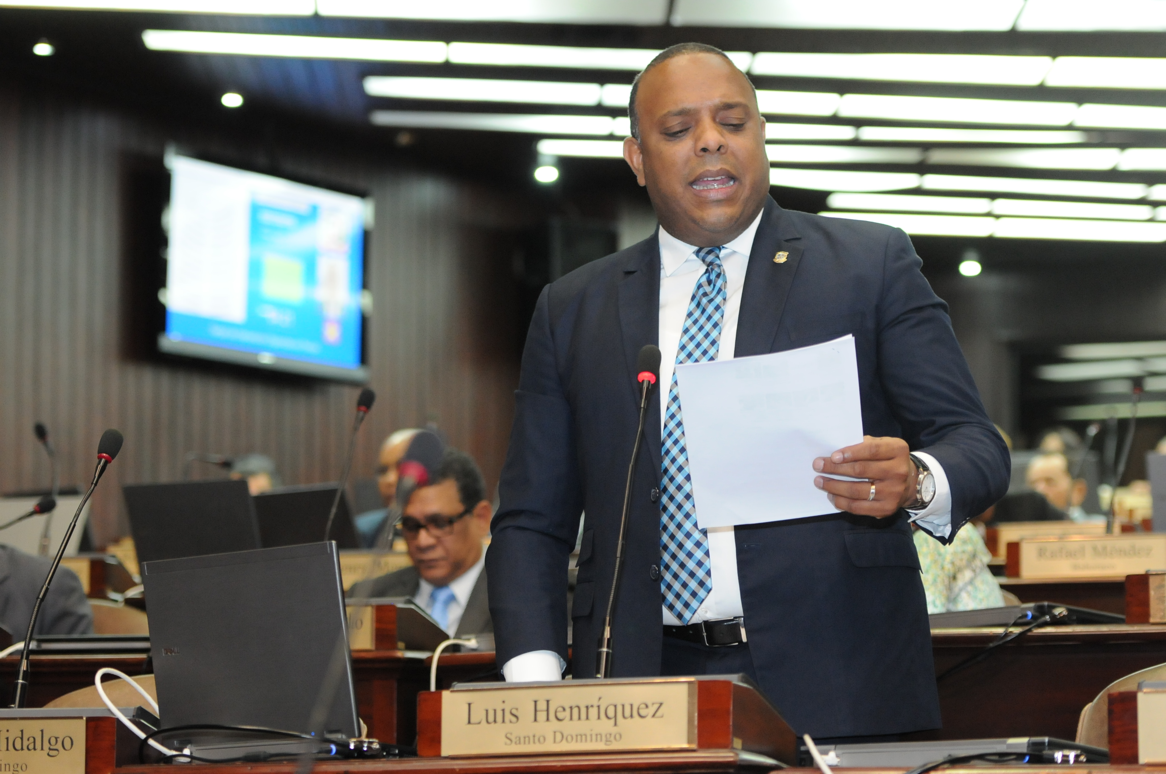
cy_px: 387
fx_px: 3397
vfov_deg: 13.0
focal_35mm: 105
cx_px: 583
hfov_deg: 19.5
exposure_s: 1/100
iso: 1600
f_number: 2.8
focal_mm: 70
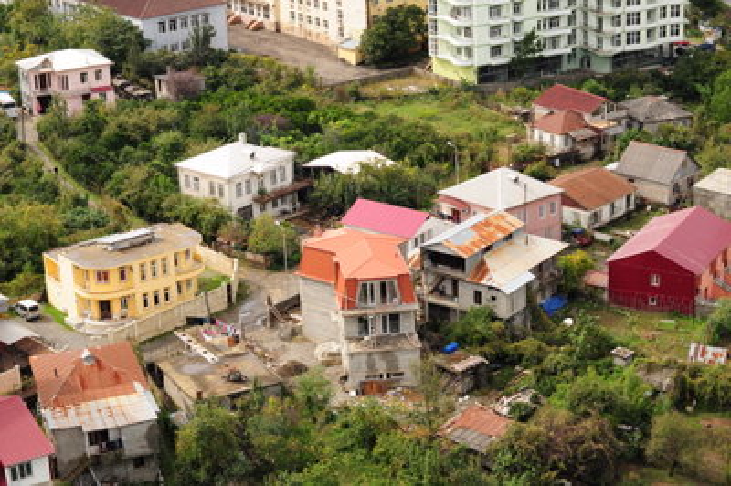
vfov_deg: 18.2
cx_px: 366
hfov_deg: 27.0
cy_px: 243
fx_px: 1522
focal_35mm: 75
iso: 320
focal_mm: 50
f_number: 9
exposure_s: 1/320
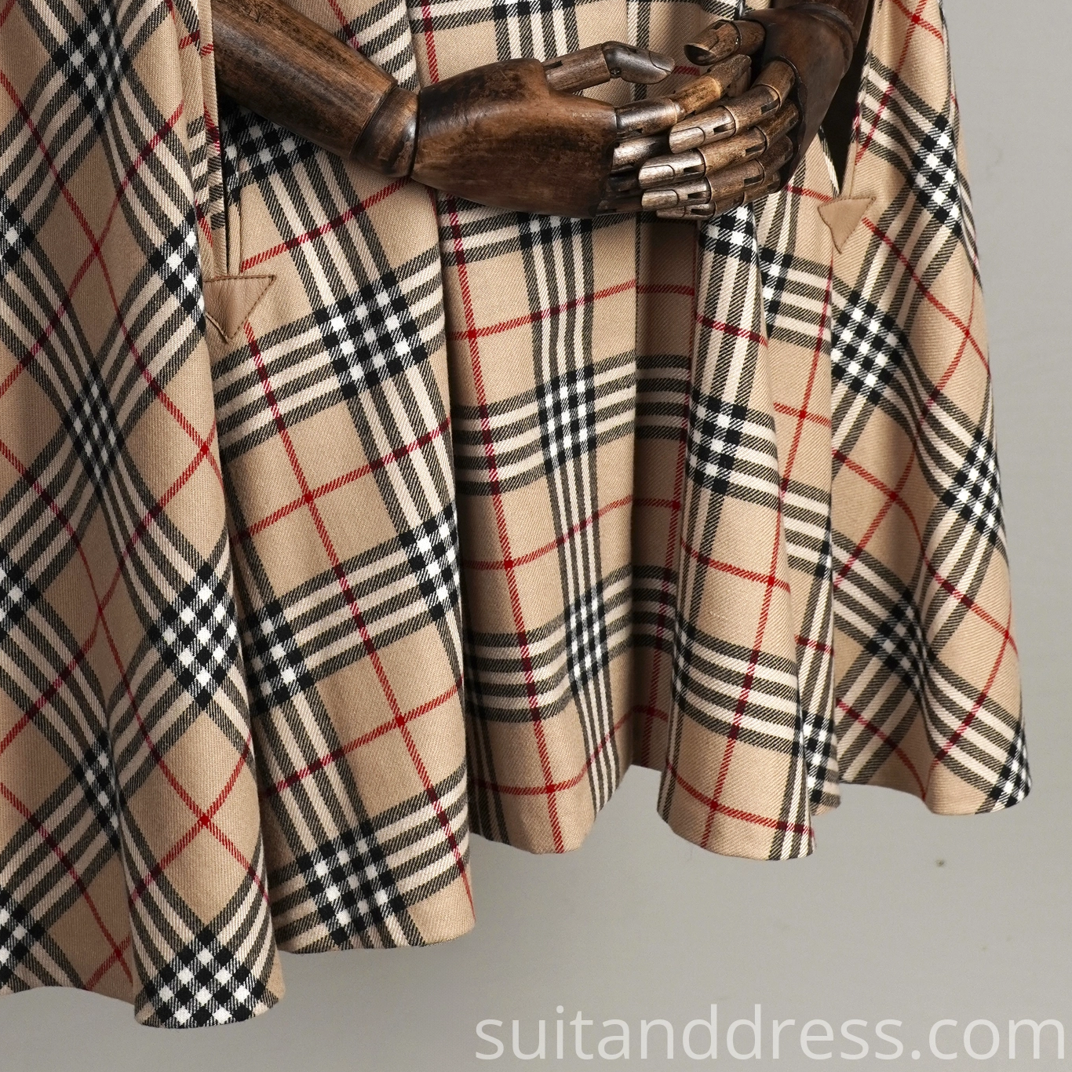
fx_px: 3013
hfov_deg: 20.1
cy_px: 10
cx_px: 377
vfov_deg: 19.6
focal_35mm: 86
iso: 400
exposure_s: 1/100
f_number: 5.6
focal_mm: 32
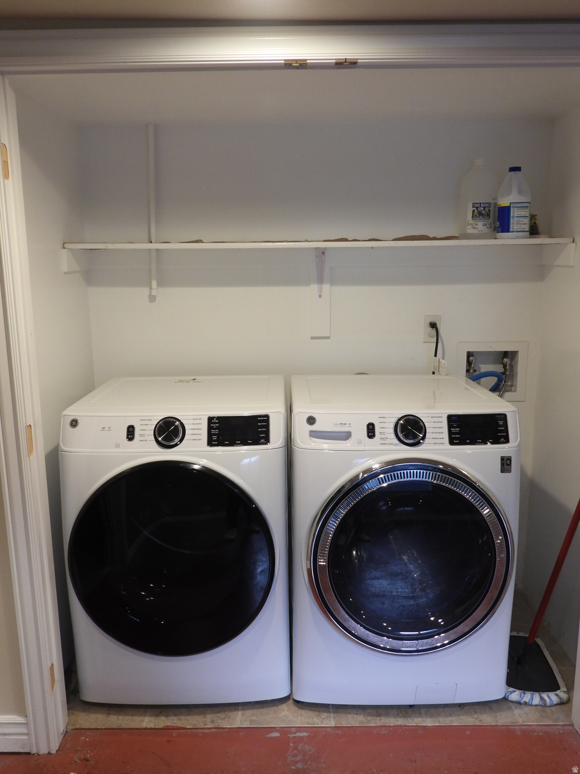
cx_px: 290
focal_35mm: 30
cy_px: 387
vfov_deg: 60.0
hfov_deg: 46.8
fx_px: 670
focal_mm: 5.4
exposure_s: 1/30
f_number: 3.2
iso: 220
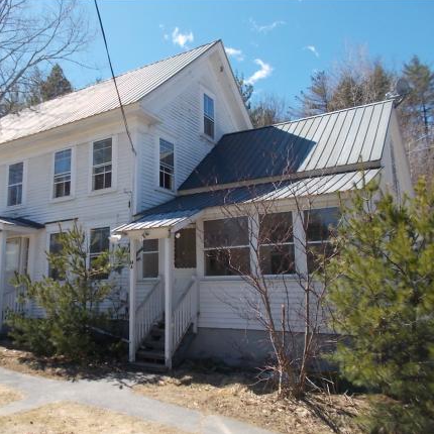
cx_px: 161
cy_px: 216
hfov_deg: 52.0
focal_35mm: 31
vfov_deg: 52.5
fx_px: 440
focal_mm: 4.6
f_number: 8
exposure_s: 1/100
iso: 80
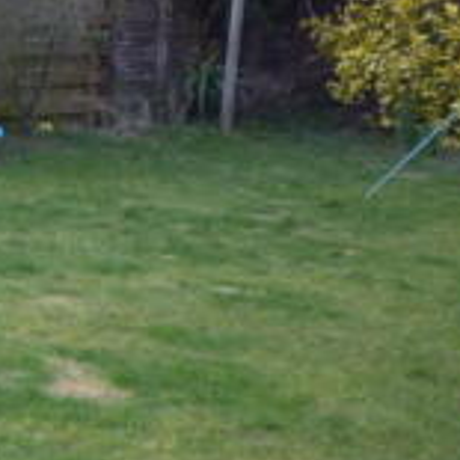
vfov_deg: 20.8
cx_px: -340
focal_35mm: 83
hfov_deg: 17.4
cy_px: 144
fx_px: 1248
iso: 200
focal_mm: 4.4
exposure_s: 1/30
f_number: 2.8
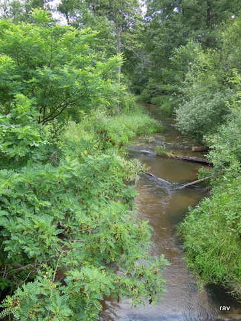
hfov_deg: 45.4
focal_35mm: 31
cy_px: 160
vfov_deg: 58.4
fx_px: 288
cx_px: 120
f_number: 3
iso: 160
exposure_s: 1/320
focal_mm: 5.5
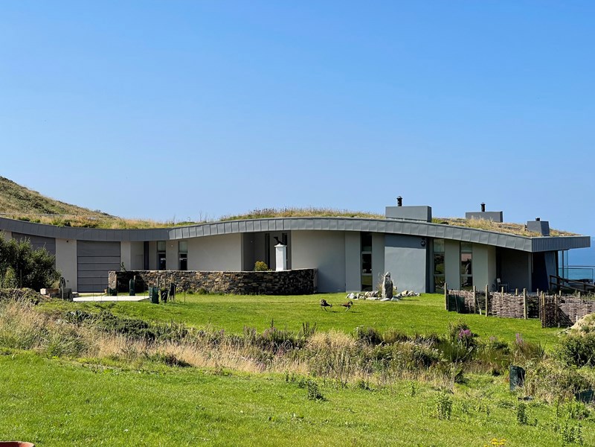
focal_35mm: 64
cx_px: 298
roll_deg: +0.7
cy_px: 224
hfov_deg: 30.3
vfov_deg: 22.9
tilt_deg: +0.0
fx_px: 1100
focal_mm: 7.5
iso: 20
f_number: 2.2
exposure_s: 1/1647
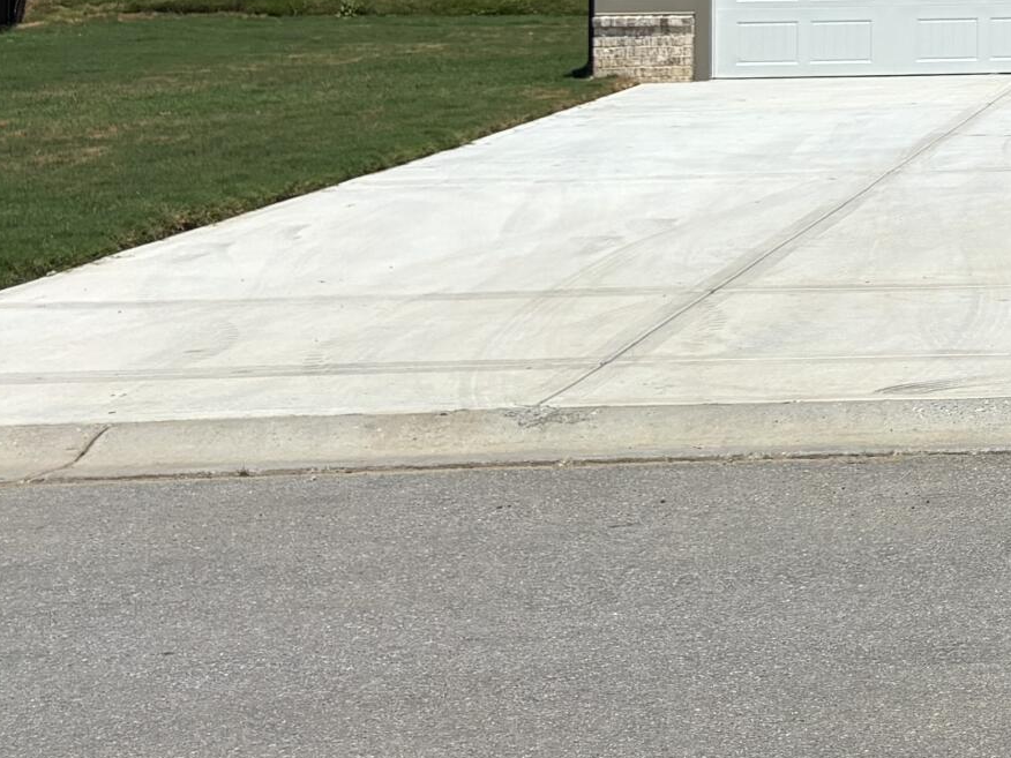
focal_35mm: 89
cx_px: 1553
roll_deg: -0.5
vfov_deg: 15.8
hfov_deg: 19.1
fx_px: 2599
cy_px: -226
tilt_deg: +3.0
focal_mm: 5.96
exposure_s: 1/7194
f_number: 1.6
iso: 50
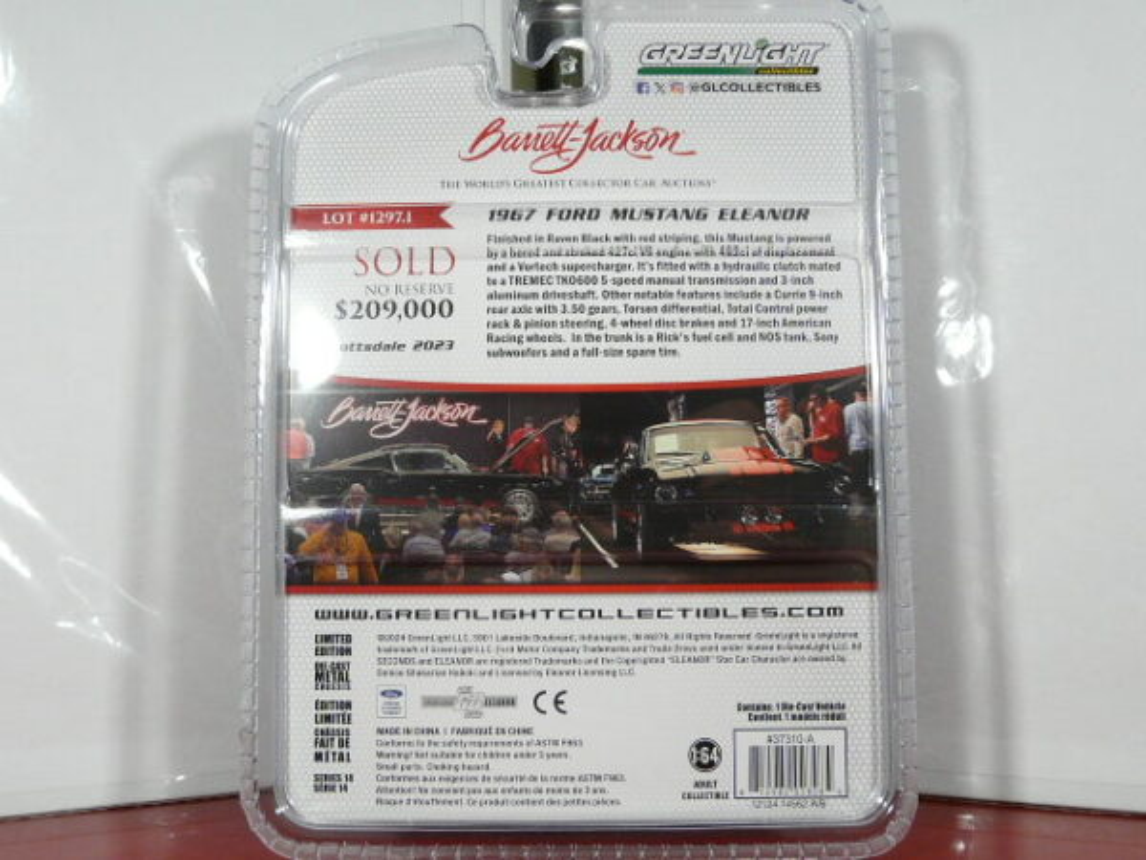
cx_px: 573
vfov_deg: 36.0
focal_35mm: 40
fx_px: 1324
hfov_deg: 46.8
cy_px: 430
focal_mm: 4.6
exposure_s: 1/50
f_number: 2.8
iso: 100
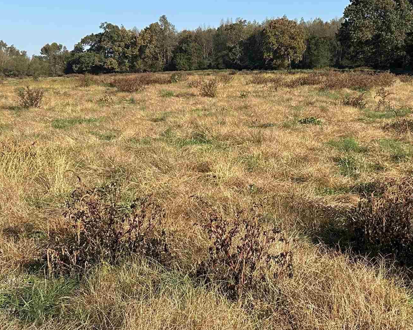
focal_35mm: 60
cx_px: 232
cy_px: 147
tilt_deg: -4.5
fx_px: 733
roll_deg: +0.9
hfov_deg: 31.4
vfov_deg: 25.4
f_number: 1.5
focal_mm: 5.7
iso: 50
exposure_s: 1/2915
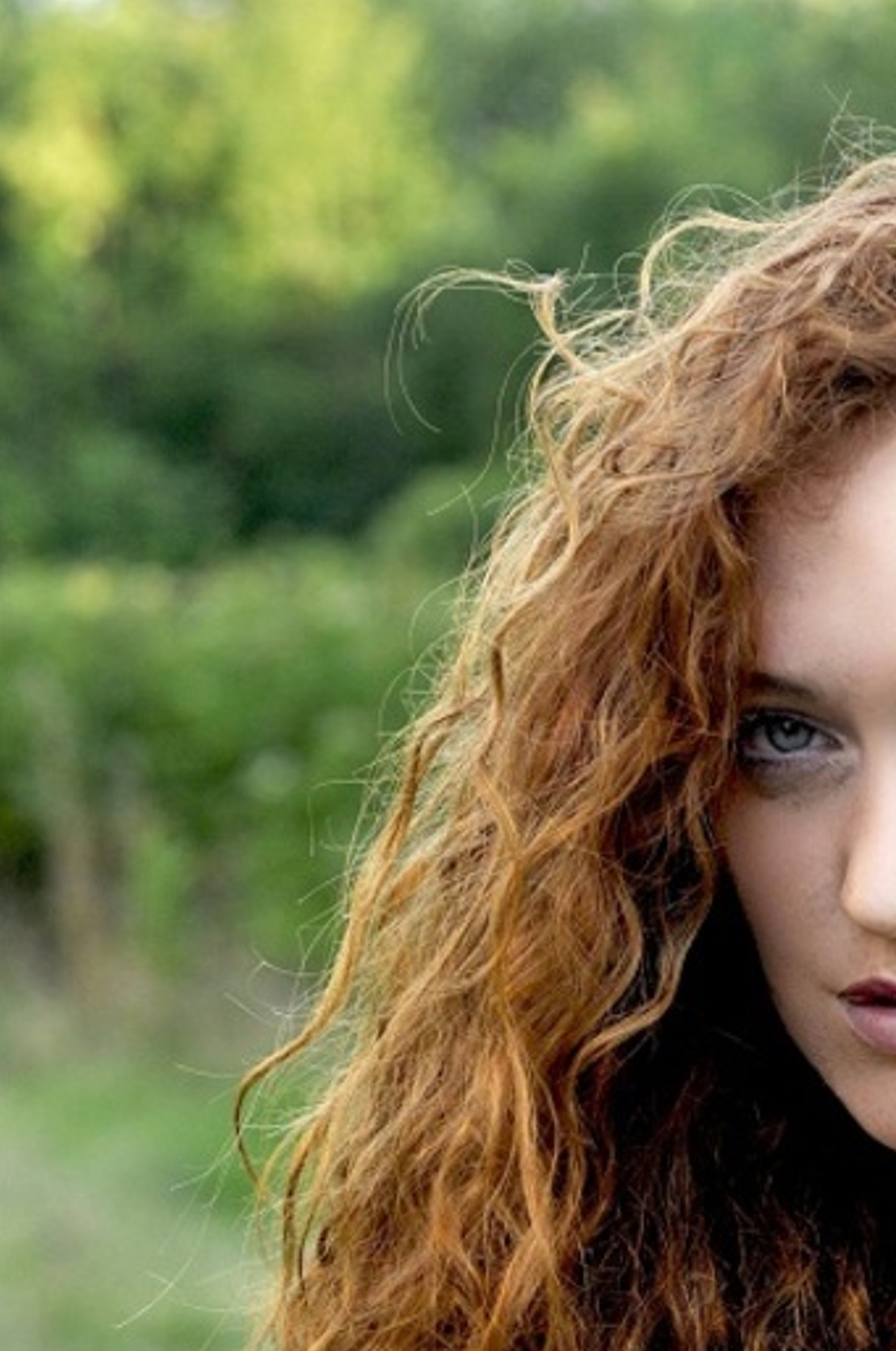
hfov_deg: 8.0
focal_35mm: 170
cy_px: 1250
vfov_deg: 12.0
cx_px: 837
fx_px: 6368
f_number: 4.5
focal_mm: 60
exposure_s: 1/320
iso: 250
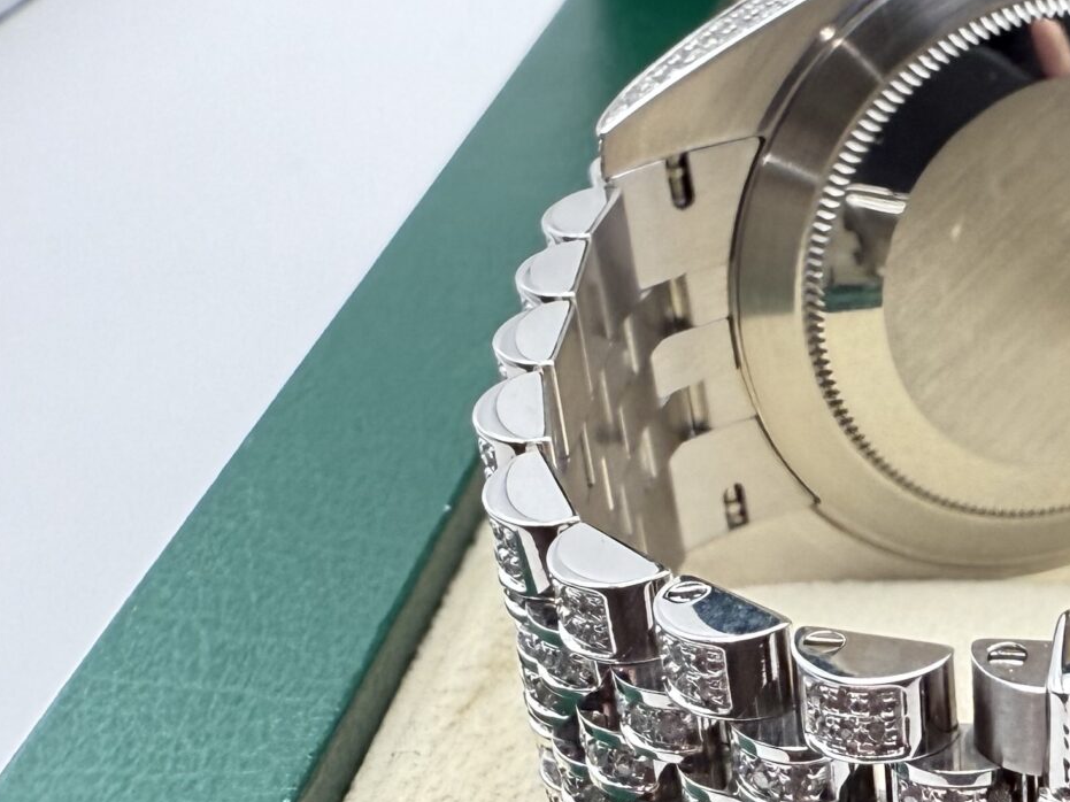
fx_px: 2040
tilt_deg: -30.0
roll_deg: -0.7
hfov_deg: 26.0
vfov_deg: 22.2
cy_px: 422
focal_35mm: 66
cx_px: 1316
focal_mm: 2.22
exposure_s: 1/100
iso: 160
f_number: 2.2
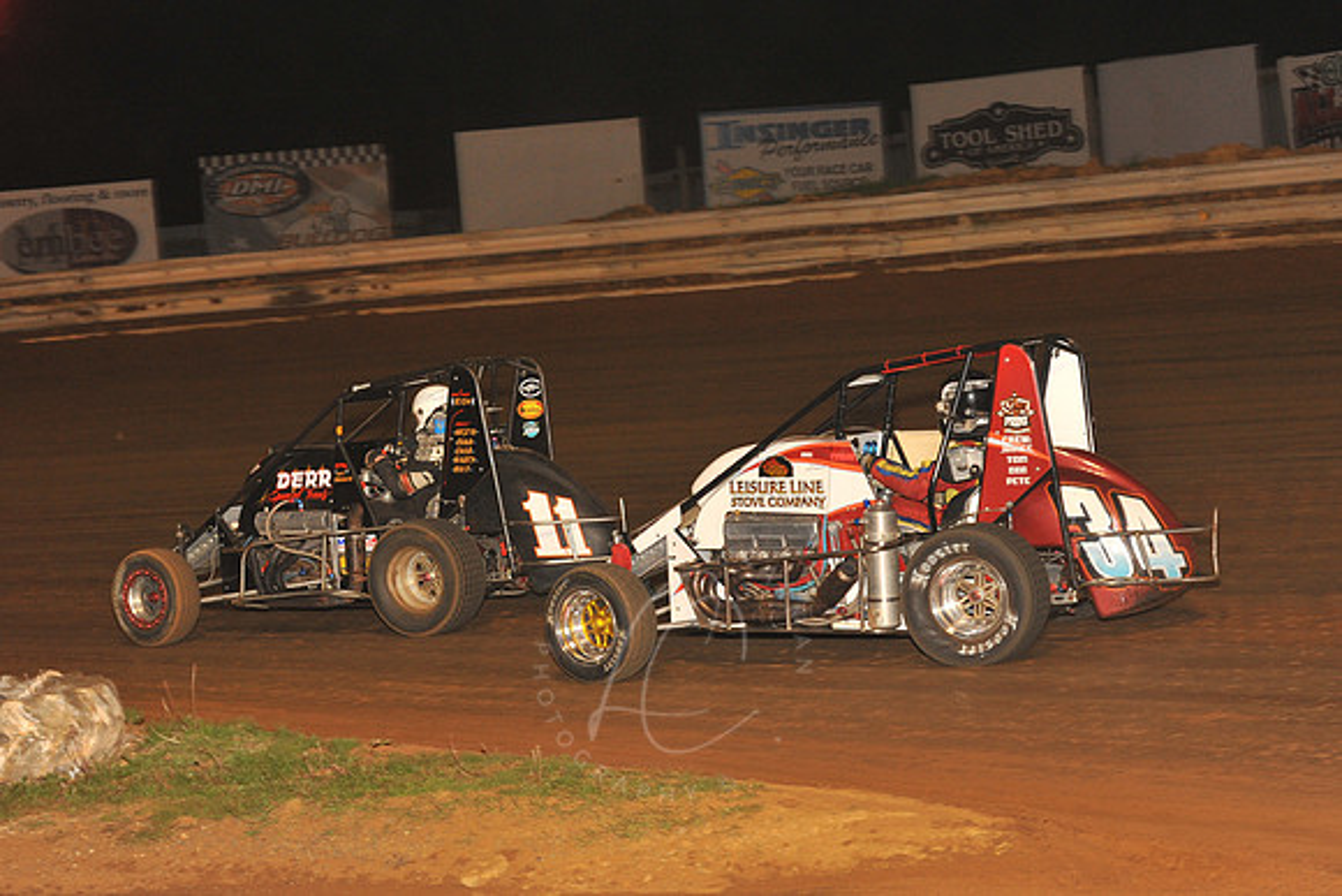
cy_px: 448
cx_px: 671
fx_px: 2983
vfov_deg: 17.1
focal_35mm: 80
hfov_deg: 25.4
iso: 1000
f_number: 6.3
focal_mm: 80
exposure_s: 1/250
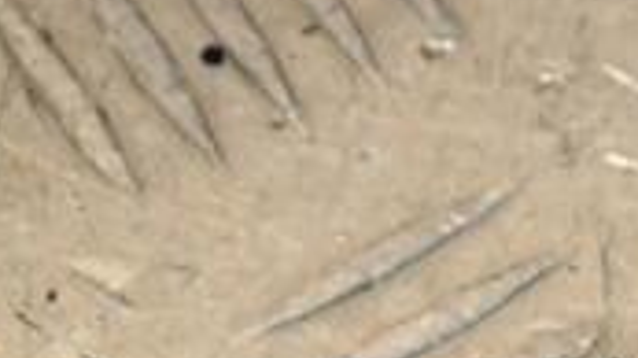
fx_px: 8300
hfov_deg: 4.4
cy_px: 443
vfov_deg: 2.5
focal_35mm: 491
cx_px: 1055
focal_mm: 90
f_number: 8
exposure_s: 1/200
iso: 800
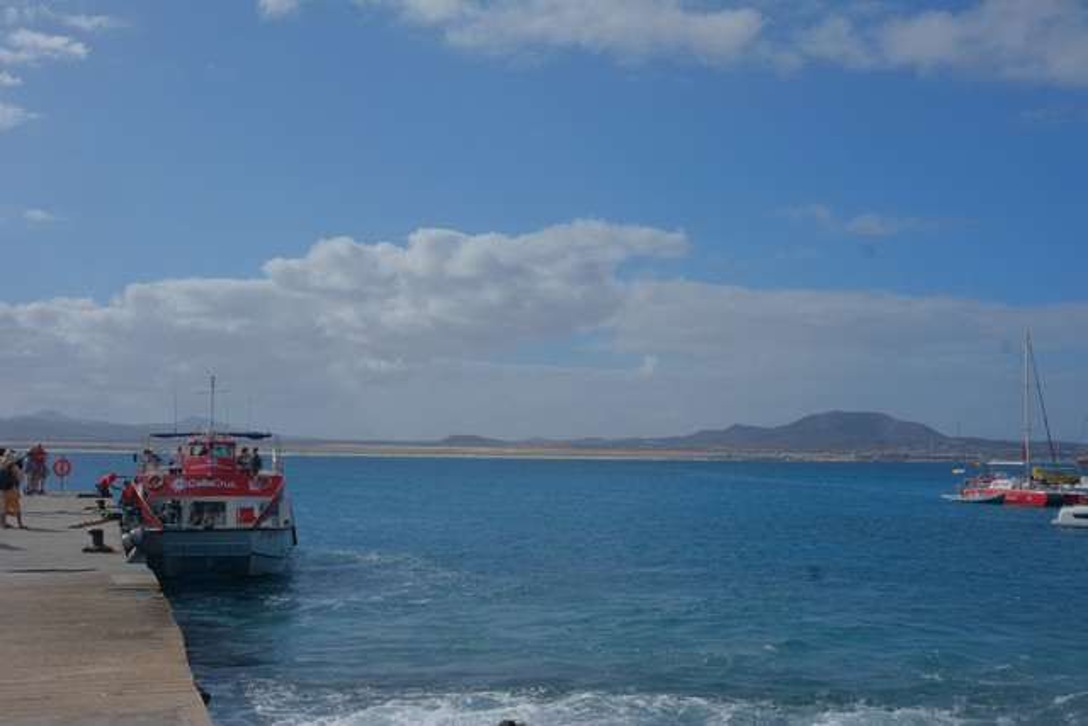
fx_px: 1239
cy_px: 363
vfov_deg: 32.6
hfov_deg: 47.4
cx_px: 544
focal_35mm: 41
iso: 200
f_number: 14
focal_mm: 27
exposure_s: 1/420
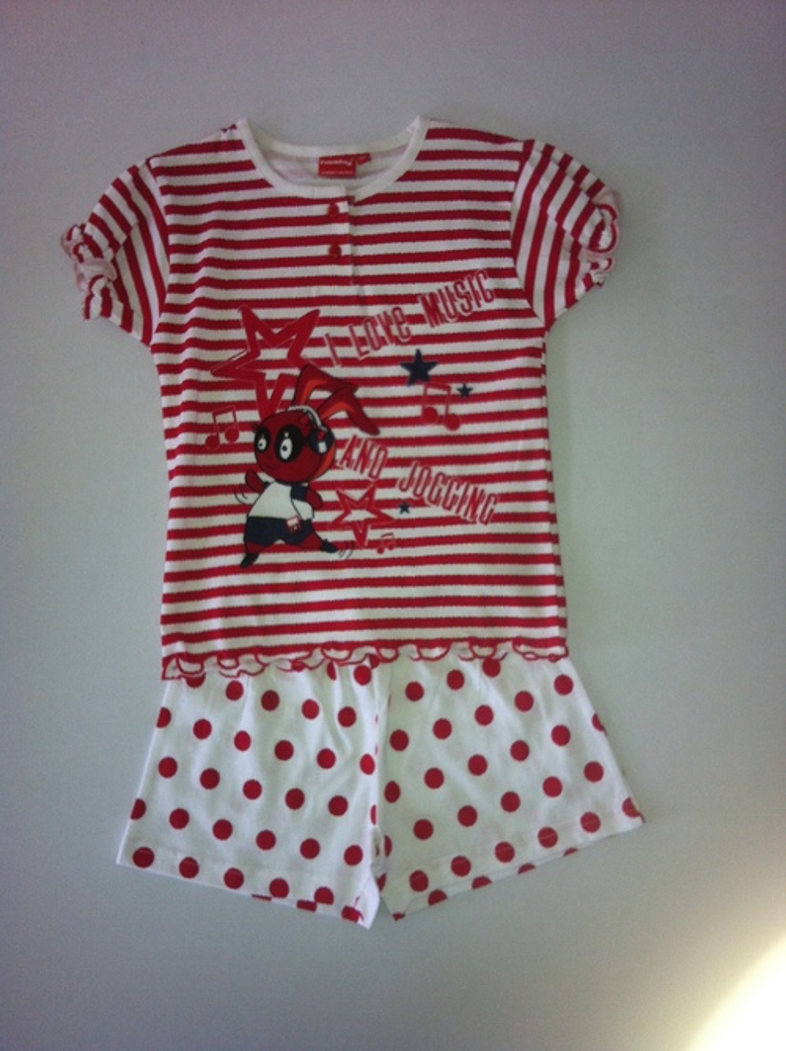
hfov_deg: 40.6
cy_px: 526
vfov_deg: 52.7
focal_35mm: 35
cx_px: 393
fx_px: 1062
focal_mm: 3.85
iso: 80
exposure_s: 1/27
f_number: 2.8
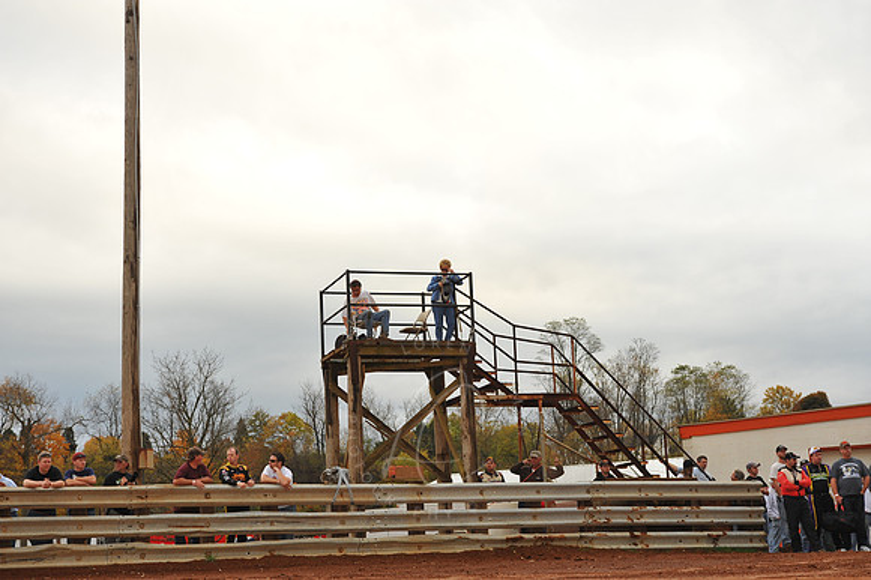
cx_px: 436
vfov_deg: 19.4
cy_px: 290
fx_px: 1693
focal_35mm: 70
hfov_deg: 28.9
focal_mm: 70
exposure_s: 1/320
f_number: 7.1
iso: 500
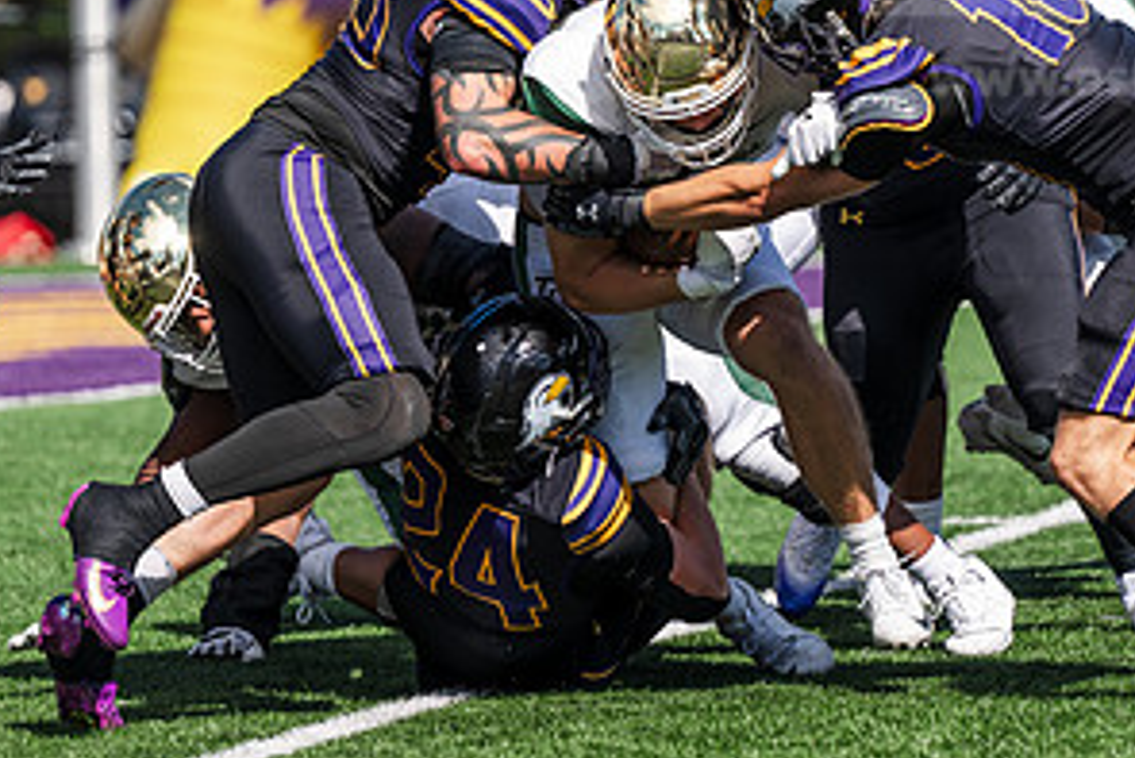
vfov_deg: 4.2
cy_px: 160
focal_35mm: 324
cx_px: 754
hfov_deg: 6.4
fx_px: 10220
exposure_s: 1/1250
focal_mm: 165
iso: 80
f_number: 3.2
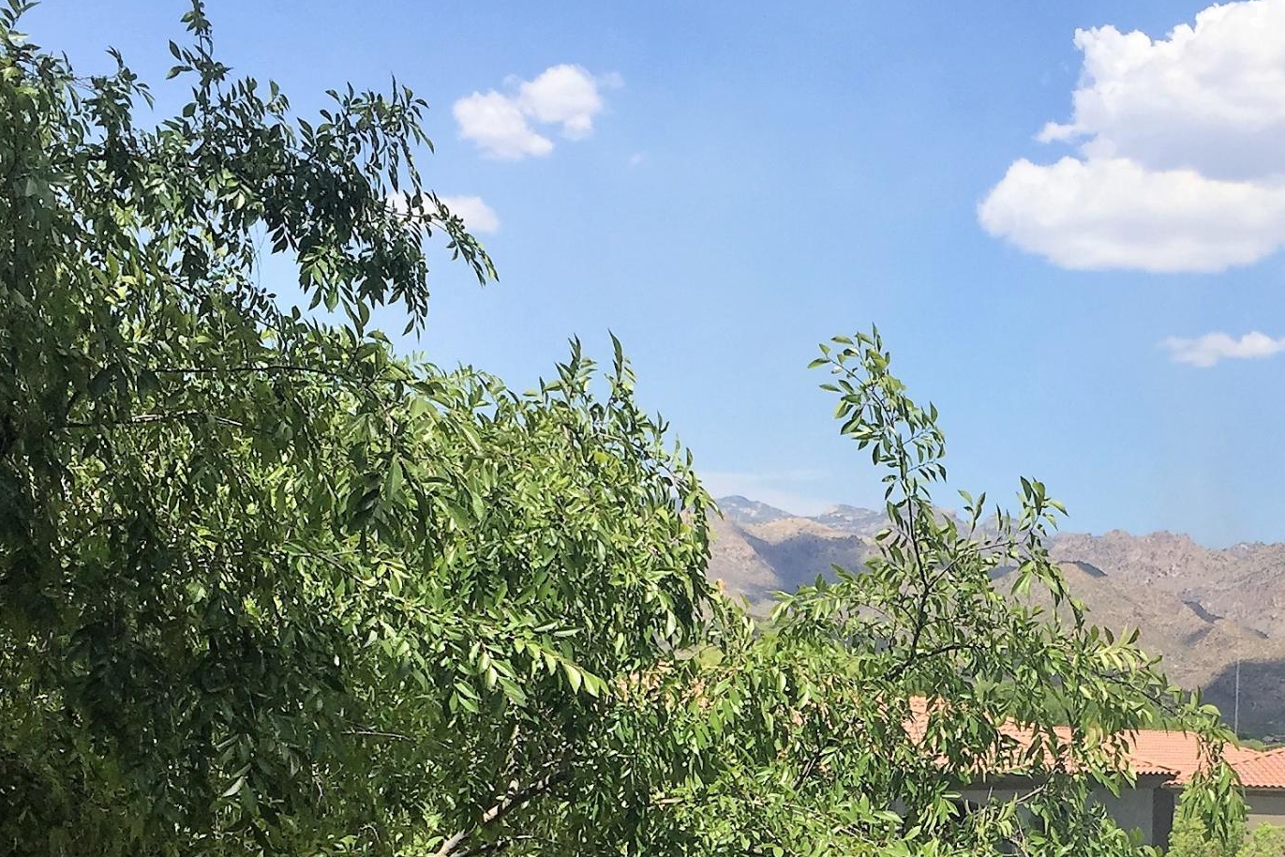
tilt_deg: -5.1
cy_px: 870
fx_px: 2356
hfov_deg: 30.1
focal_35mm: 66
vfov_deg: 19.9
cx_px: 946
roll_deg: -2.3
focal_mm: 4.15
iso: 32
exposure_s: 1/2326
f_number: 2.2
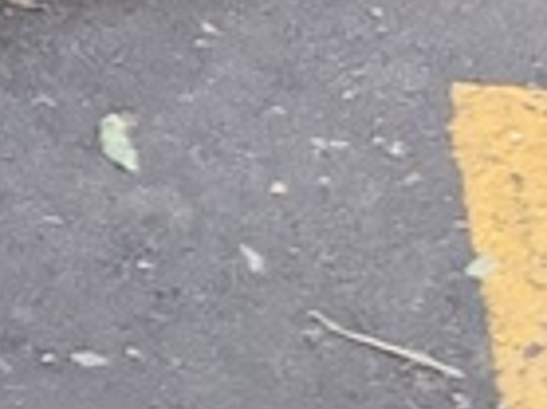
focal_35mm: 138
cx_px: 578
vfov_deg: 9.1
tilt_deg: -19.8
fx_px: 2179
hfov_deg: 14.0
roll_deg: -12.8
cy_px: -716
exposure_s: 1/17
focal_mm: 6.76
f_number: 1.78
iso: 3200
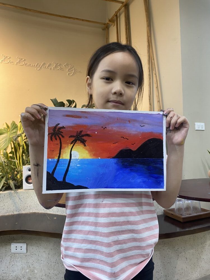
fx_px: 210
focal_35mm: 26
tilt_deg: +2.7
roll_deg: +1.7
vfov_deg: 67.3
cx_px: 105
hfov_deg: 53.1
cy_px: 140
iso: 100
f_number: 1.8
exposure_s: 1/50
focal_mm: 4.25
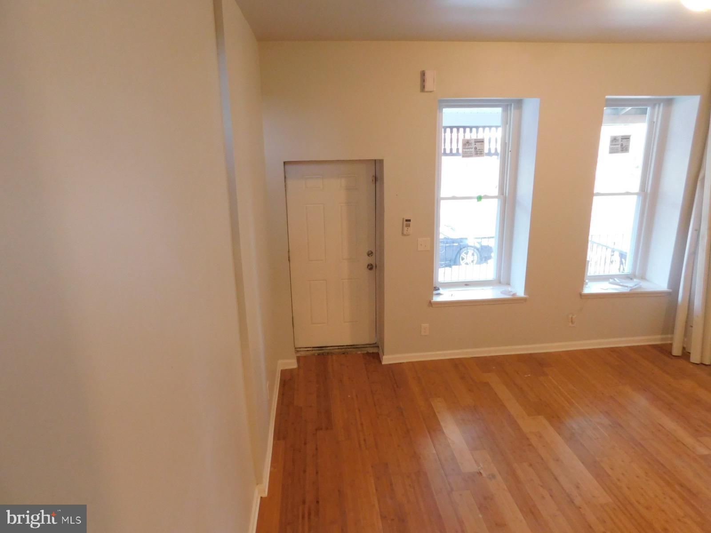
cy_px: 266
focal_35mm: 23
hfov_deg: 73.9
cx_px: 356
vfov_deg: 58.9
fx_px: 472
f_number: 3
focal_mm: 4
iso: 400
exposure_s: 1/20
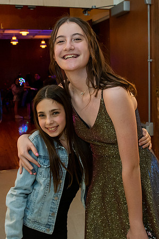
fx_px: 309
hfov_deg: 28.9
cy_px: 103
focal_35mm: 46
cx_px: 84
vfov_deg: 42.3
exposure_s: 1/60
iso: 3200
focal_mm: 24
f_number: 5.6
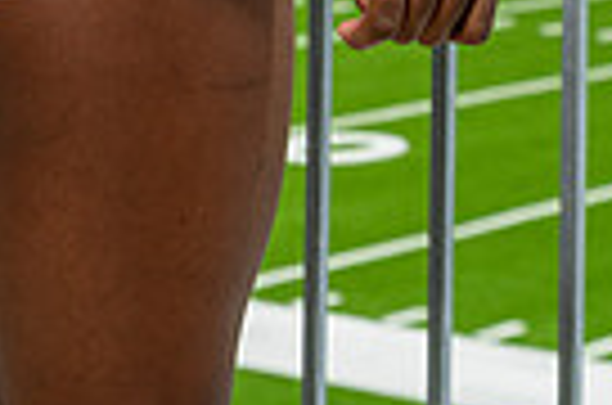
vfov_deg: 6.6
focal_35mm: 199
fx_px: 3375
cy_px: -508
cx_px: 94
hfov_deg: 10.3
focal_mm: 60
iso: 100
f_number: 8
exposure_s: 1/125
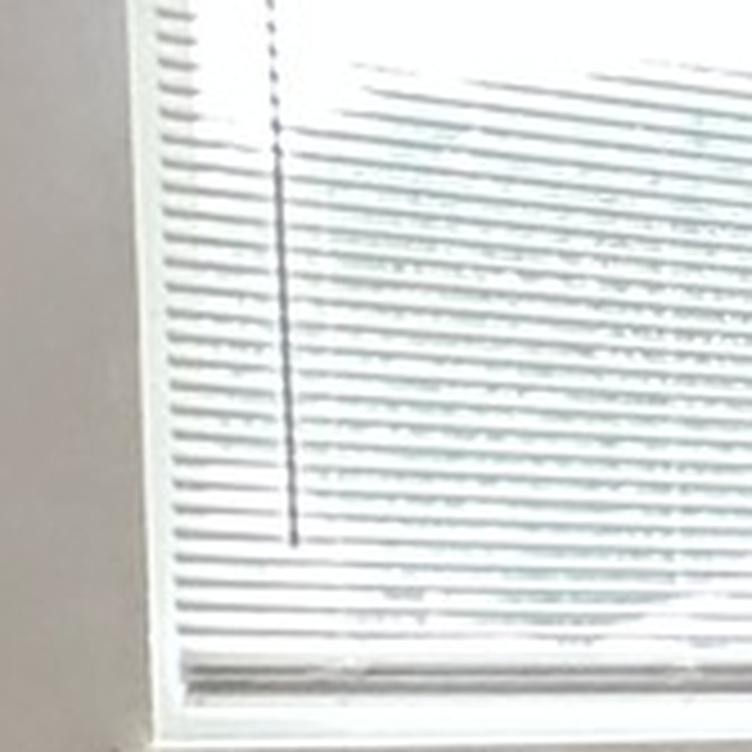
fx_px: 2630
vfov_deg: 15.9
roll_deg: +0.2
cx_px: 1927
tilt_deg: -2.2
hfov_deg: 12.2
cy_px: 761
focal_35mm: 107
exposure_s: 1/120
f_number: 2.2
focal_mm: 2.22
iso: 250
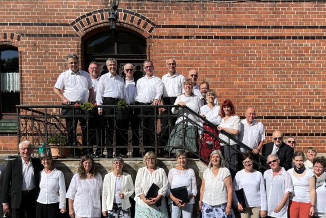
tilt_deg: -2.8
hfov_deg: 51.8
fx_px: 335
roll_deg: -0.1
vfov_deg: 35.1
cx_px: 179
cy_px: 167
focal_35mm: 37
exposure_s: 1/5319
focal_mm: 5.1
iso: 50
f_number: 1.6
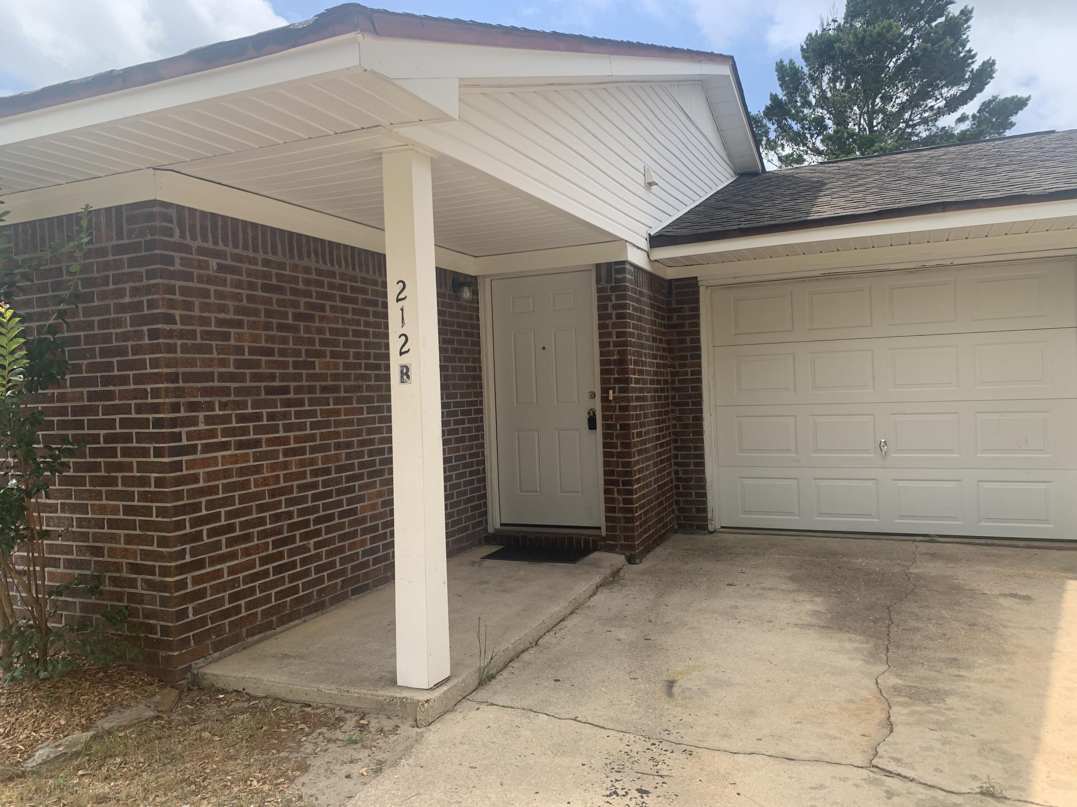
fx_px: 809
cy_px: 404
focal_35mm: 26
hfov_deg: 67.3
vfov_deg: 53.1
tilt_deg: -0.3
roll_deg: +1.5
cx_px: 538
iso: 25
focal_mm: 4.25
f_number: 1.8
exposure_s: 1/1065
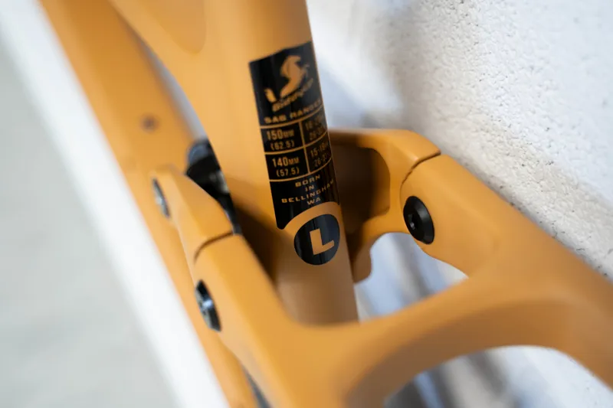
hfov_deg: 41.9
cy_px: 204
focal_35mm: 47
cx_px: 306
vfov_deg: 28.6
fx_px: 800
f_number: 2.8
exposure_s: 1/50
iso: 400
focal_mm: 47
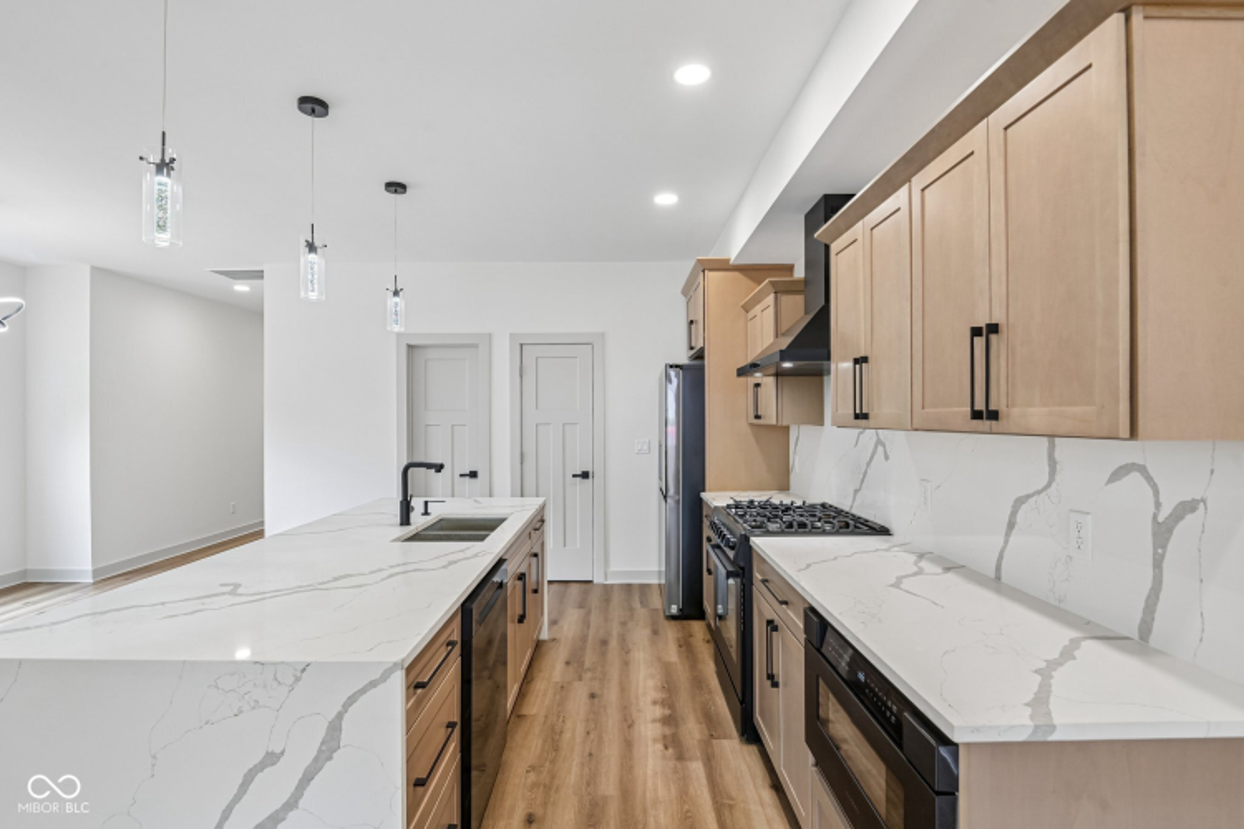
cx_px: 622
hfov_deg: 96.7
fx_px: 553
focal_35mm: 16
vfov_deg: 73.7
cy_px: 414
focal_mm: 16
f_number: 8
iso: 280
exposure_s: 1/15
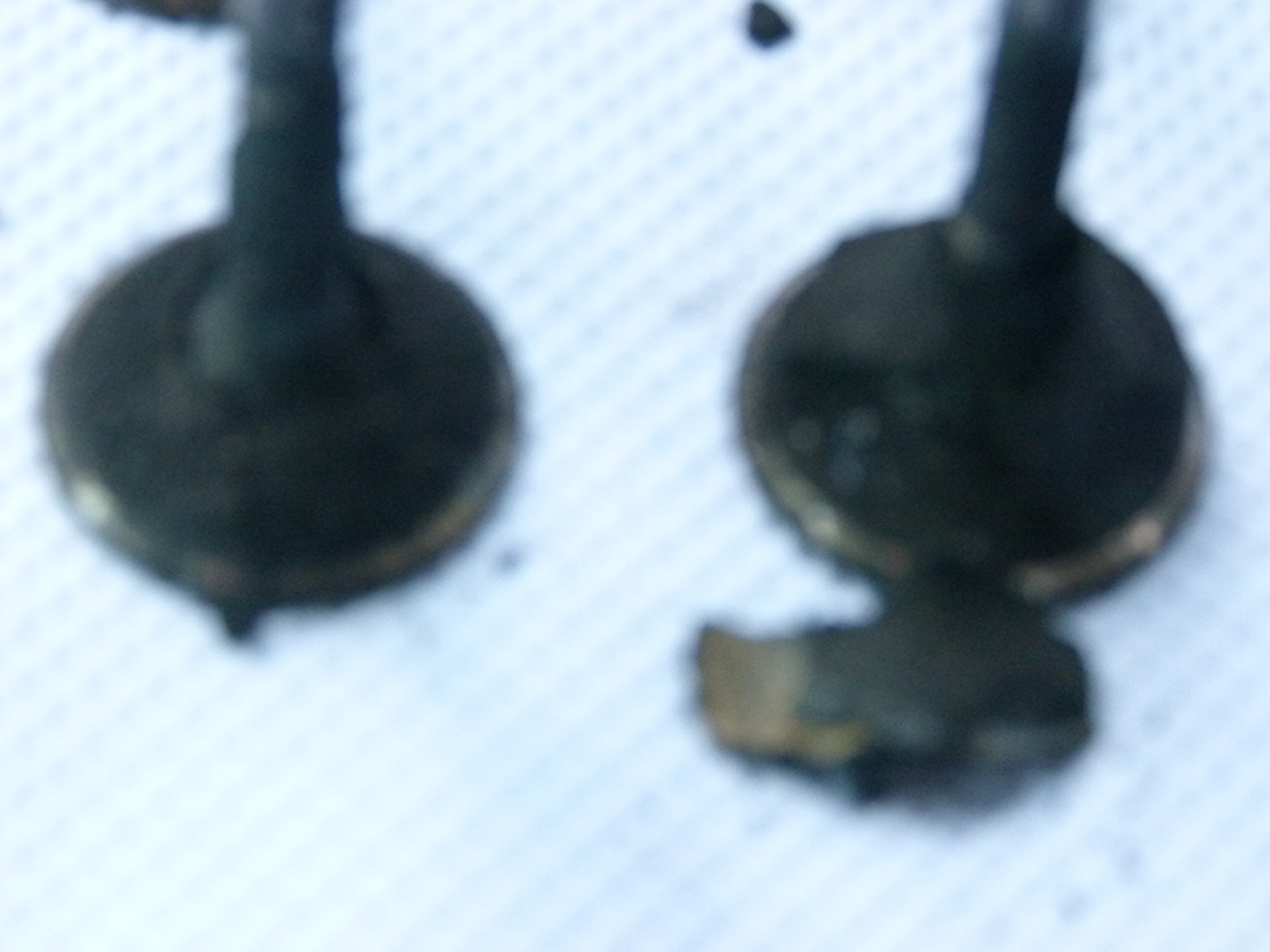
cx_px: 635
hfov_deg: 13.3
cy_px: 476
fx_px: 5430
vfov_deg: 10.0
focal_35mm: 148
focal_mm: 26.7
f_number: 3.7
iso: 320
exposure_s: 1/80
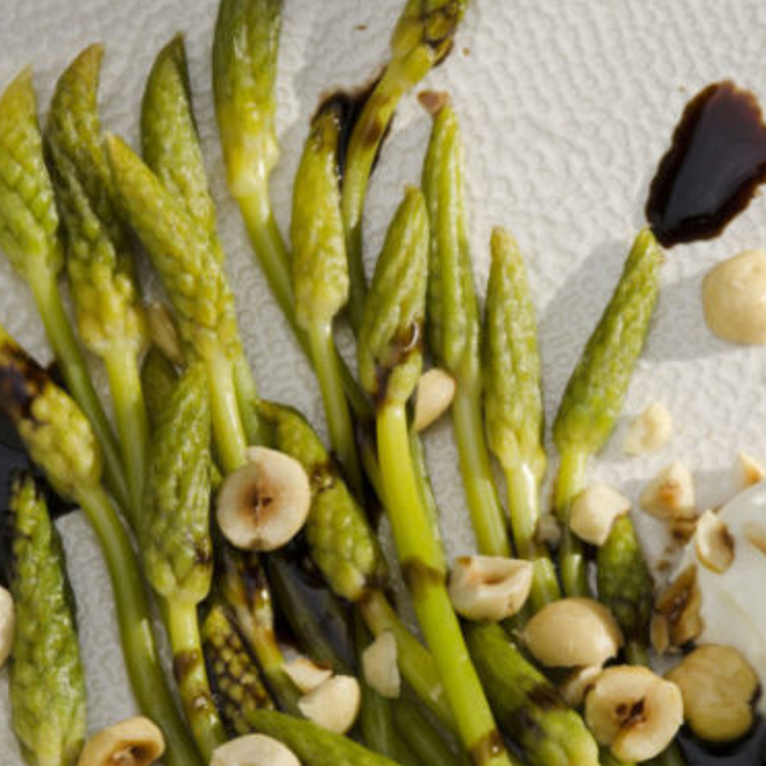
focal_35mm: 218
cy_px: 534
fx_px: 5458
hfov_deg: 8.0
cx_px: 570
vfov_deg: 8.0
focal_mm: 62
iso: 100
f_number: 11
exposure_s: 1/80
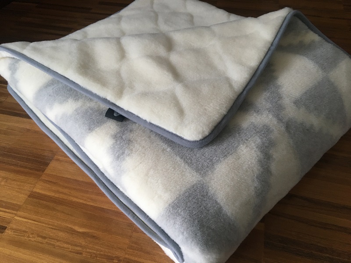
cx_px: 176
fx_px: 294
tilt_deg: -47.3
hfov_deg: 61.7
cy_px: 132
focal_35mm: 29
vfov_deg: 48.2
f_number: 2.2
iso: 125
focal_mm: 4.15
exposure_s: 1/33
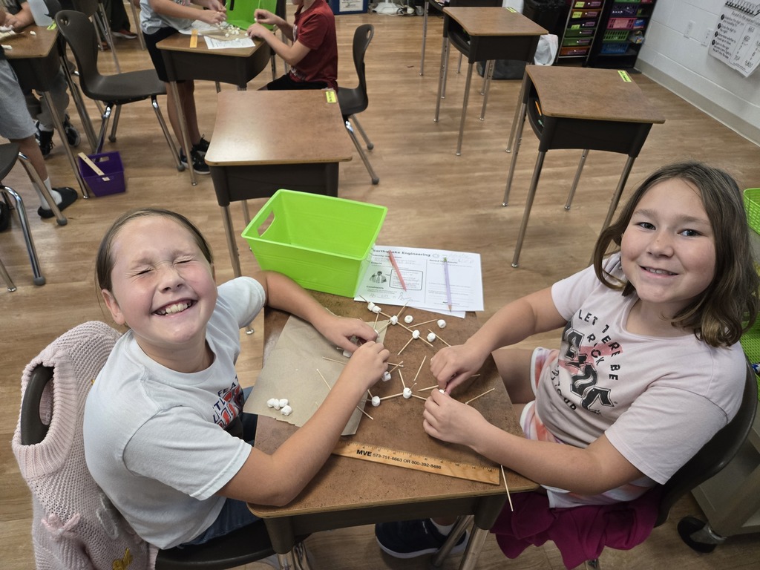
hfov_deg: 73.9
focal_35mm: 23
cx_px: 380
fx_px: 505
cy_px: 285
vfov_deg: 58.9
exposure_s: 1/120
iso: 500
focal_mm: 5.4
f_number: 1.8
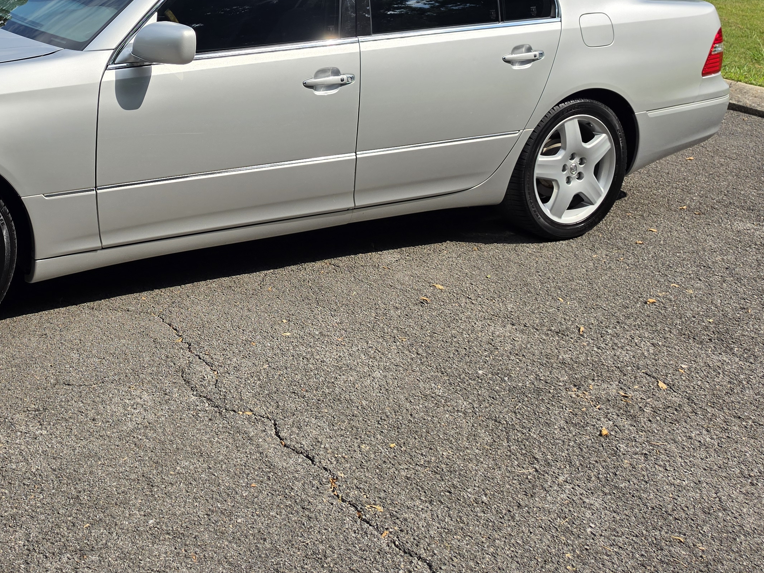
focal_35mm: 43
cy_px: 45
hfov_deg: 42.3
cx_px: 178
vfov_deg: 31.8
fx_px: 949
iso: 40
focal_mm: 6.5
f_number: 1.4
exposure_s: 1/7939
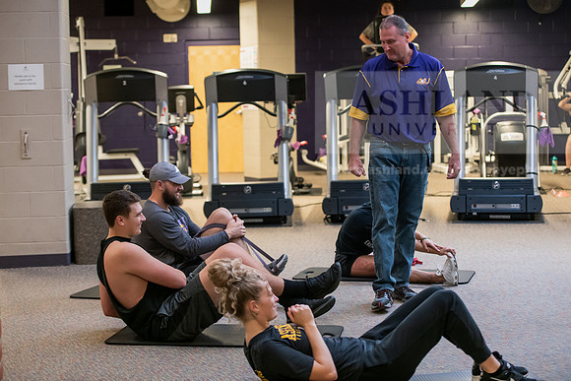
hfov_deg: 28.4
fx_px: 1129
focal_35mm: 71
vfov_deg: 19.2
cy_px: 187
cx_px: 290
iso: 1600
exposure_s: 1/200
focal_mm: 70
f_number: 3.2
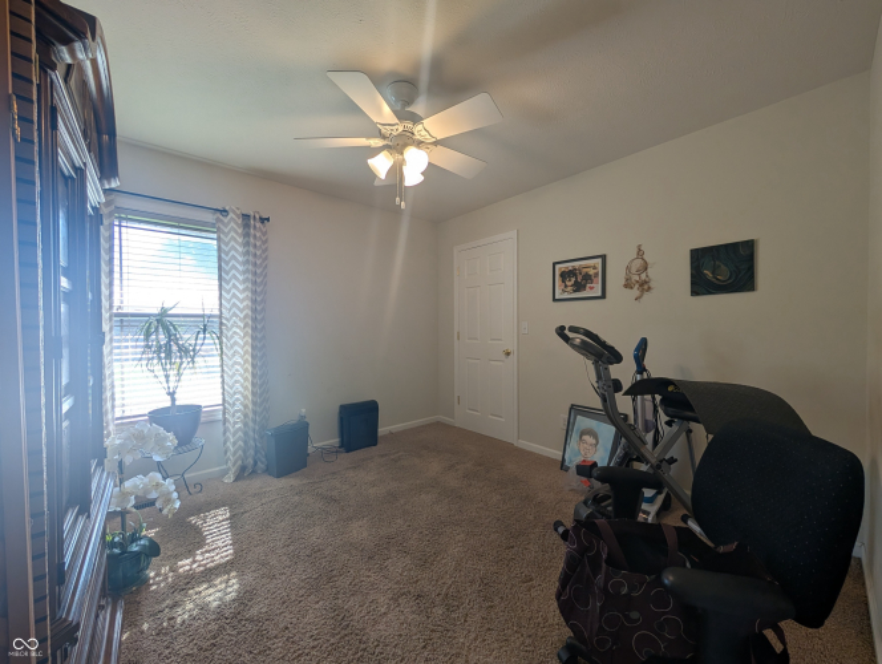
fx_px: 306
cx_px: 441
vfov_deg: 94.6
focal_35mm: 12
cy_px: 332
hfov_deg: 110.5
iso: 42
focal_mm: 2.02
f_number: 1.7
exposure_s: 1/120
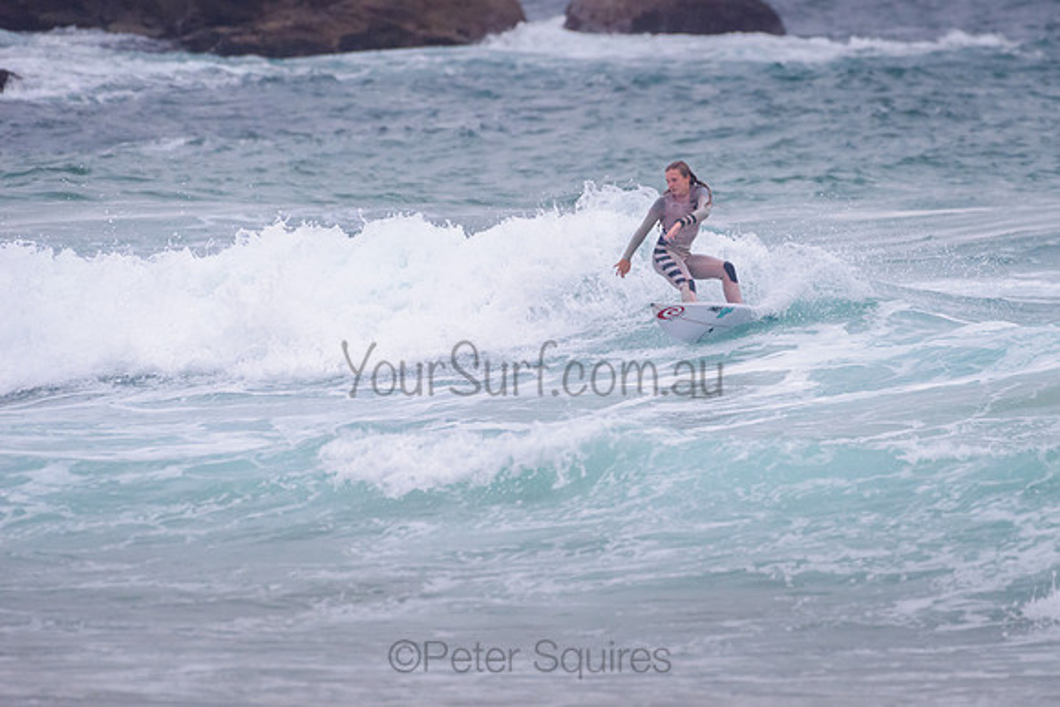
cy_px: 318
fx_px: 18050
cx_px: 650
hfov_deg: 3.4
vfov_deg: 2.2
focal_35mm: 613
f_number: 5.6
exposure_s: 1/2000
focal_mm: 500
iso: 1000
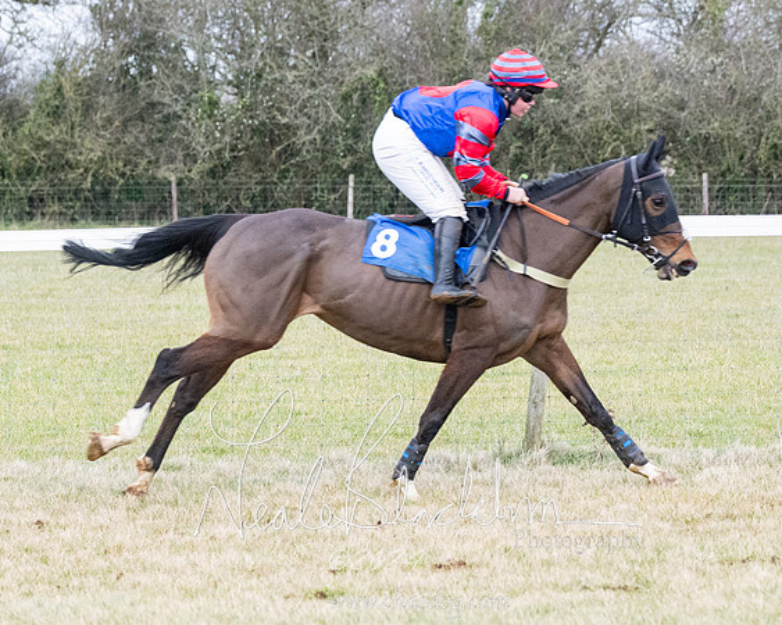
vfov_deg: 6.8
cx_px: 192
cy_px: 421
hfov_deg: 8.4
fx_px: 5287
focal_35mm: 229
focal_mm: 99
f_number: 4
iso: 1600
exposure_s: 1/800
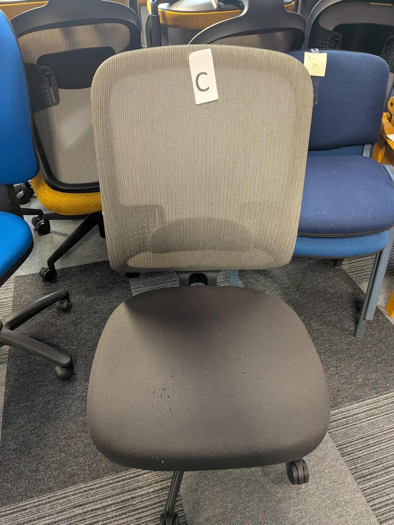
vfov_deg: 71.6
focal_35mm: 24
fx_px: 364
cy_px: 262
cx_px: 197
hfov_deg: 56.8
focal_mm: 4.53
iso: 249
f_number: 1.7
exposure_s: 1/25
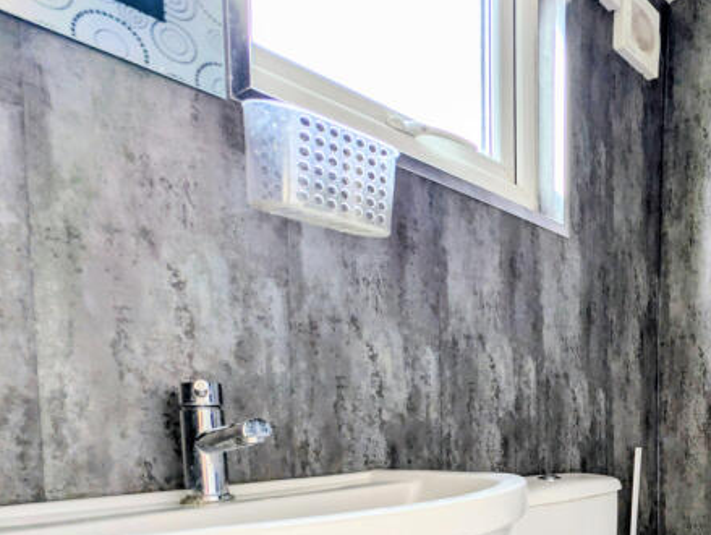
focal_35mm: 28
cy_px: 440
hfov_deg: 51.0
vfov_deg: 46.7
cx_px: 711
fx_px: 576
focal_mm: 2.23
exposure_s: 1/15
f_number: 1.95
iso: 34
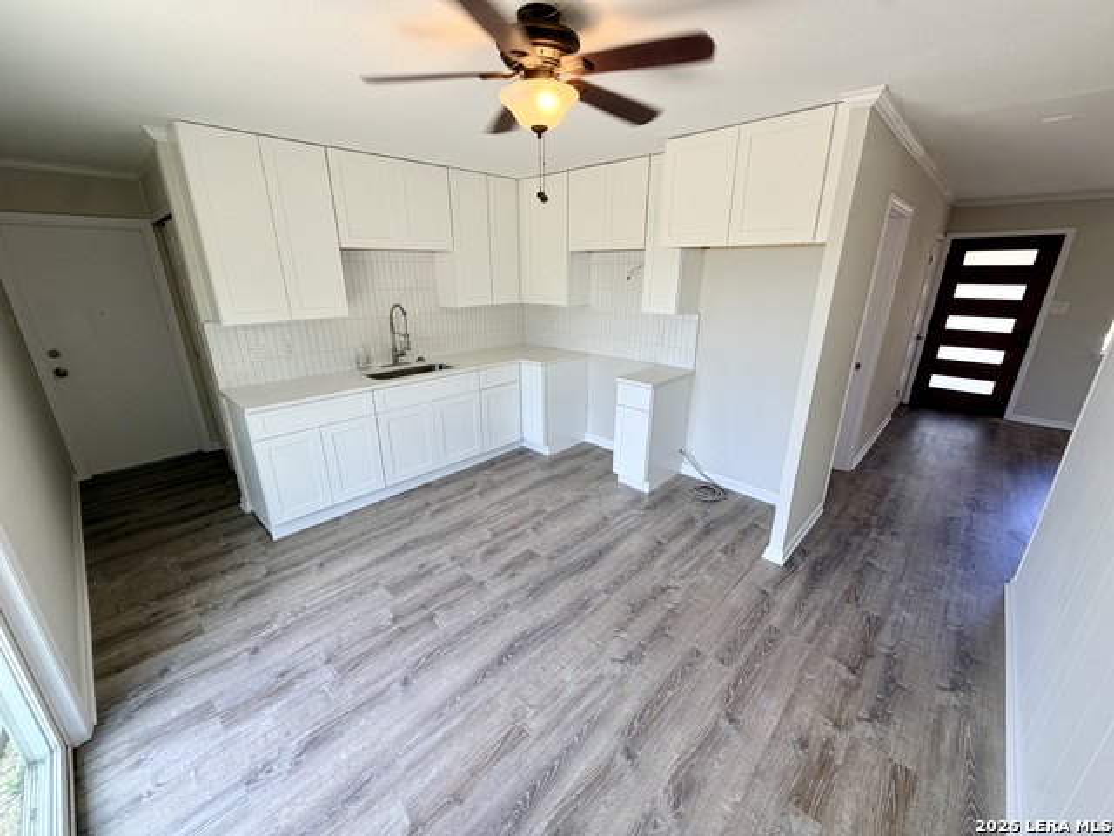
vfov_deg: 85.7
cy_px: 418
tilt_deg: -18.0
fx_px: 451
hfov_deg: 102.1
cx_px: 557
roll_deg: +0.3
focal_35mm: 14
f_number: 2.2
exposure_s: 1/121
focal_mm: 2.22
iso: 64
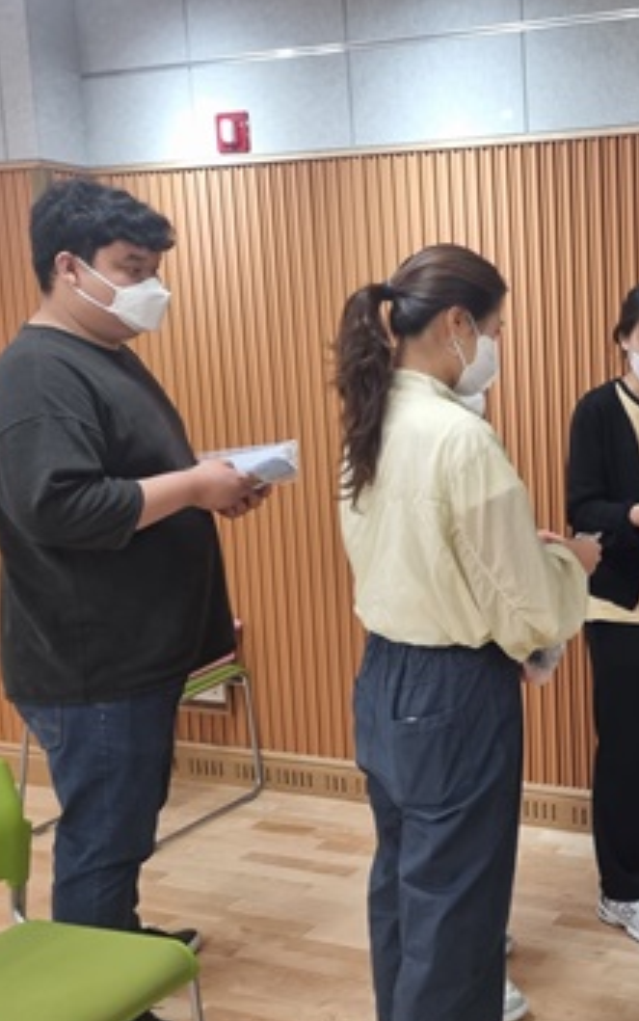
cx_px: 697
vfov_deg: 50.4
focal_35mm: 39
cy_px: 490
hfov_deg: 29.7
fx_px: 1085
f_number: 1.8
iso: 200
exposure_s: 1/120
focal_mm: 5.4
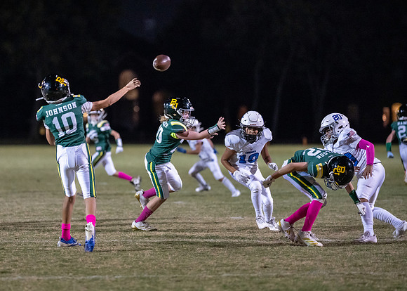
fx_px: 2045
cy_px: 134
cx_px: 140
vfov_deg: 8.1
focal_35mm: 177
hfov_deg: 11.4
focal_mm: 135
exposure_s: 1/1000
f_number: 1.8
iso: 4000
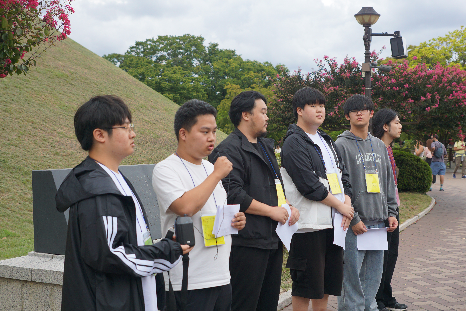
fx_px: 582
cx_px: 233
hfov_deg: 43.6
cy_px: 156
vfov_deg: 29.9
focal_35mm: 45
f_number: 4
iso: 200
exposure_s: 1/160
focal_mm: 30
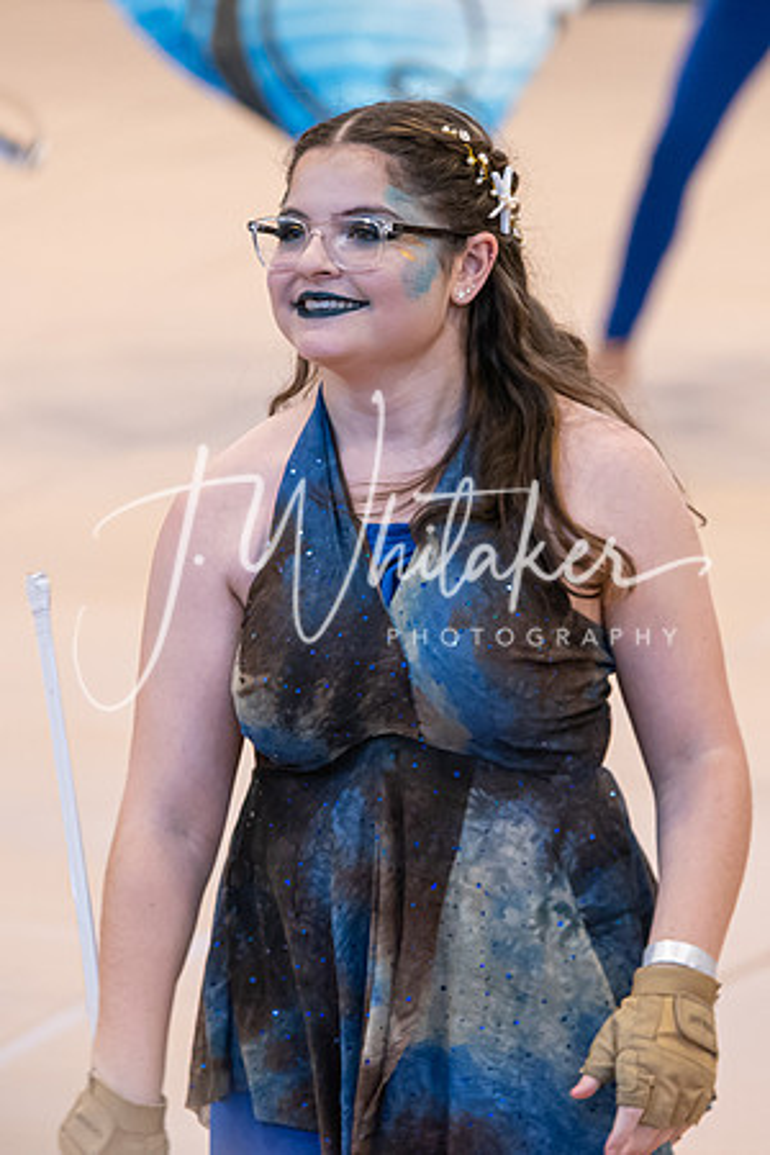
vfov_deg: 6.4
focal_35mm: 324
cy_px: 420
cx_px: 469
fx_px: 10400
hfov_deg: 4.2
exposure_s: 1/320
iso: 3200
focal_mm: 170
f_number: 4
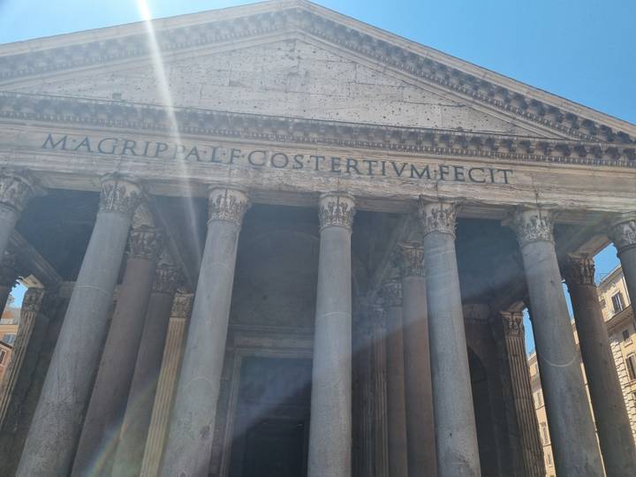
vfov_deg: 53.1
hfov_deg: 67.3
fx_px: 478
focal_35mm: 26
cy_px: 238
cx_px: 318
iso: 50
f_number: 1.8
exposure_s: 1/2184
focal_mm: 5.4
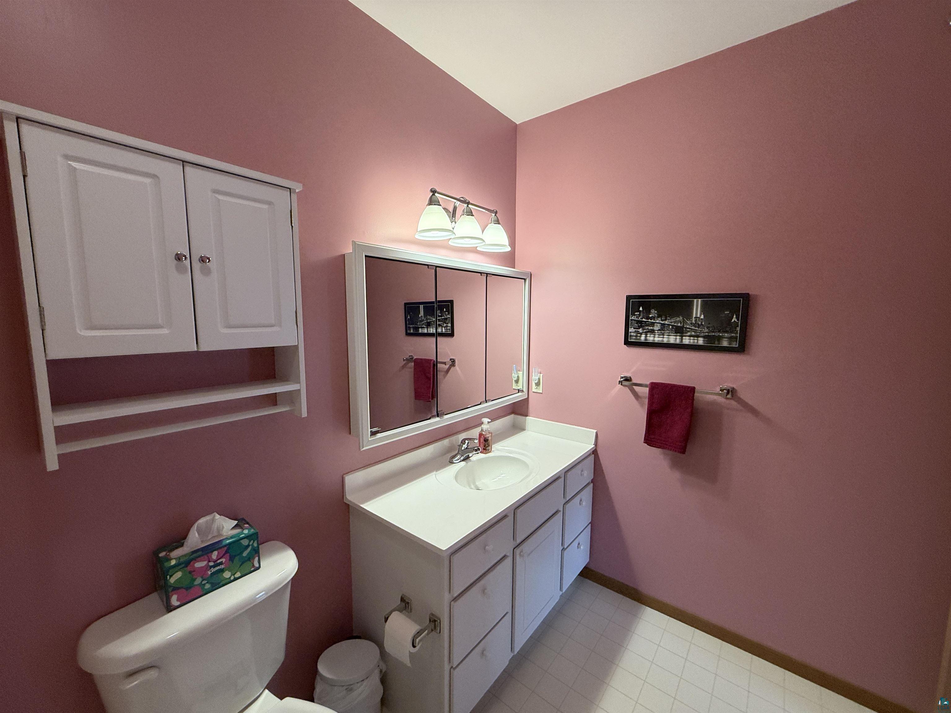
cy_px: 356
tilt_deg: -6.0
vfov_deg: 85.7
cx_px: 476
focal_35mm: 14
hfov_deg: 102.1
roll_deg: -0.4
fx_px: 385
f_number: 2.2
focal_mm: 2.22
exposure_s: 1/120
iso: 320
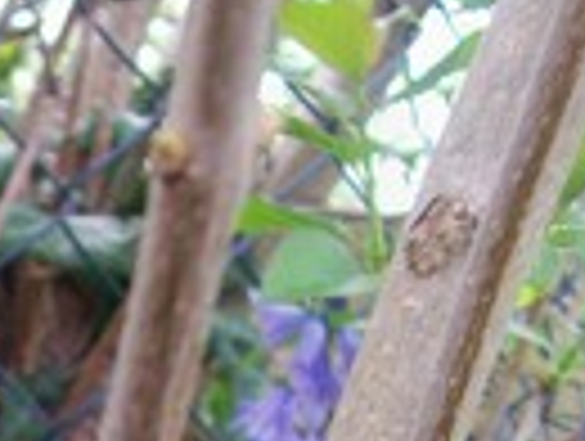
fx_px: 2523
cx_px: -308
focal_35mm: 149
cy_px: 900
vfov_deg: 9.3
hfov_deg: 12.5
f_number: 2.7
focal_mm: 6
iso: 117
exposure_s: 1/32
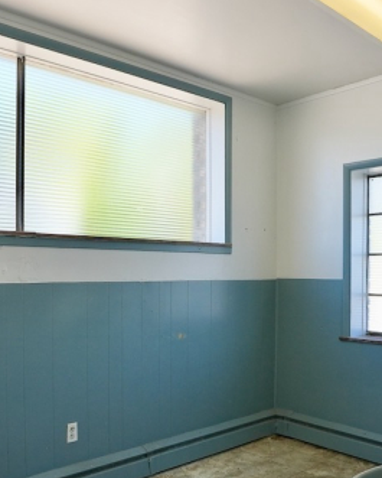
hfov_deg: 43.4
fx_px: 480
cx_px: 200
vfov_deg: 52.4
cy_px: 290
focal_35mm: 34
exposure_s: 1/125
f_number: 11
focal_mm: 16
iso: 1000
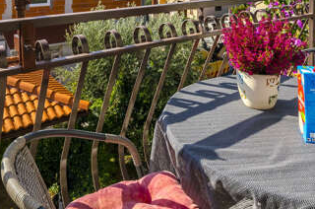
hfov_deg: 53.2
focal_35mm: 36
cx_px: 144
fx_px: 314
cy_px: -37
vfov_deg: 31.3
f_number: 11
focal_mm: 10
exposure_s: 1/320
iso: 100
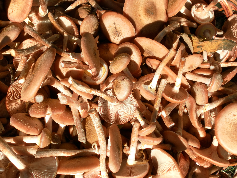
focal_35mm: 46
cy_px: 89
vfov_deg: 31.5
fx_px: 315
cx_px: 118
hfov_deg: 41.2
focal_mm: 8.2
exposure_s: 1/640
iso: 80
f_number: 4.3
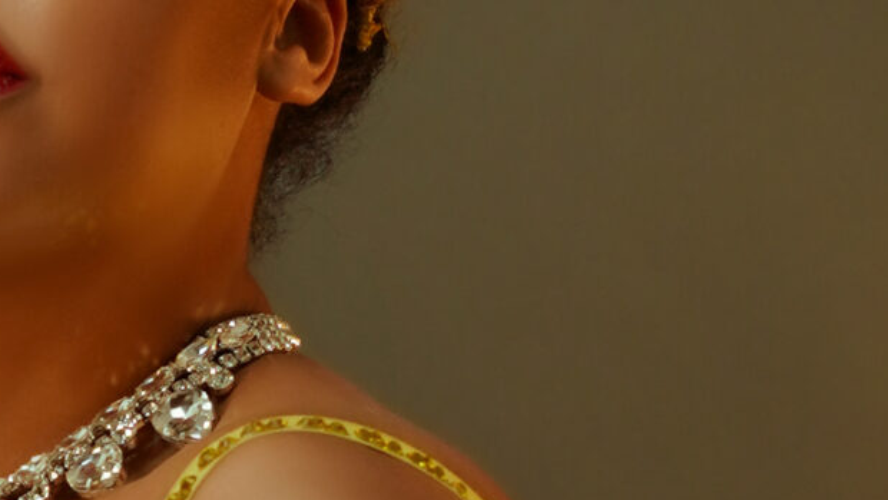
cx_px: -37
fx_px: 5911
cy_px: 1226
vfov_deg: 4.7
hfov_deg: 8.5
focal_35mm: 251
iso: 320
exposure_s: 1/250
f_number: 3.2
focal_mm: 39
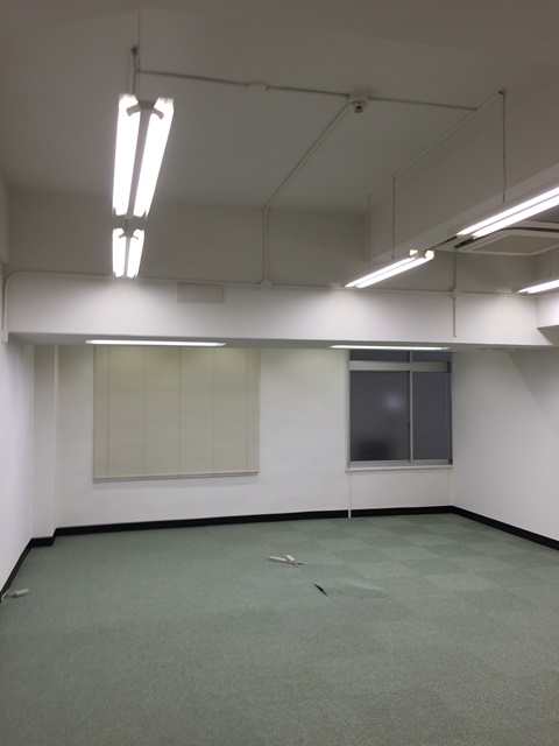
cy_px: 373
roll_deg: -0.5
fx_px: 624
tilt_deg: +1.5
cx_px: 280
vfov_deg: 61.7
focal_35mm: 29
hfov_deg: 48.2
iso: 32
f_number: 2.2
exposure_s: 1/60
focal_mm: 4.15
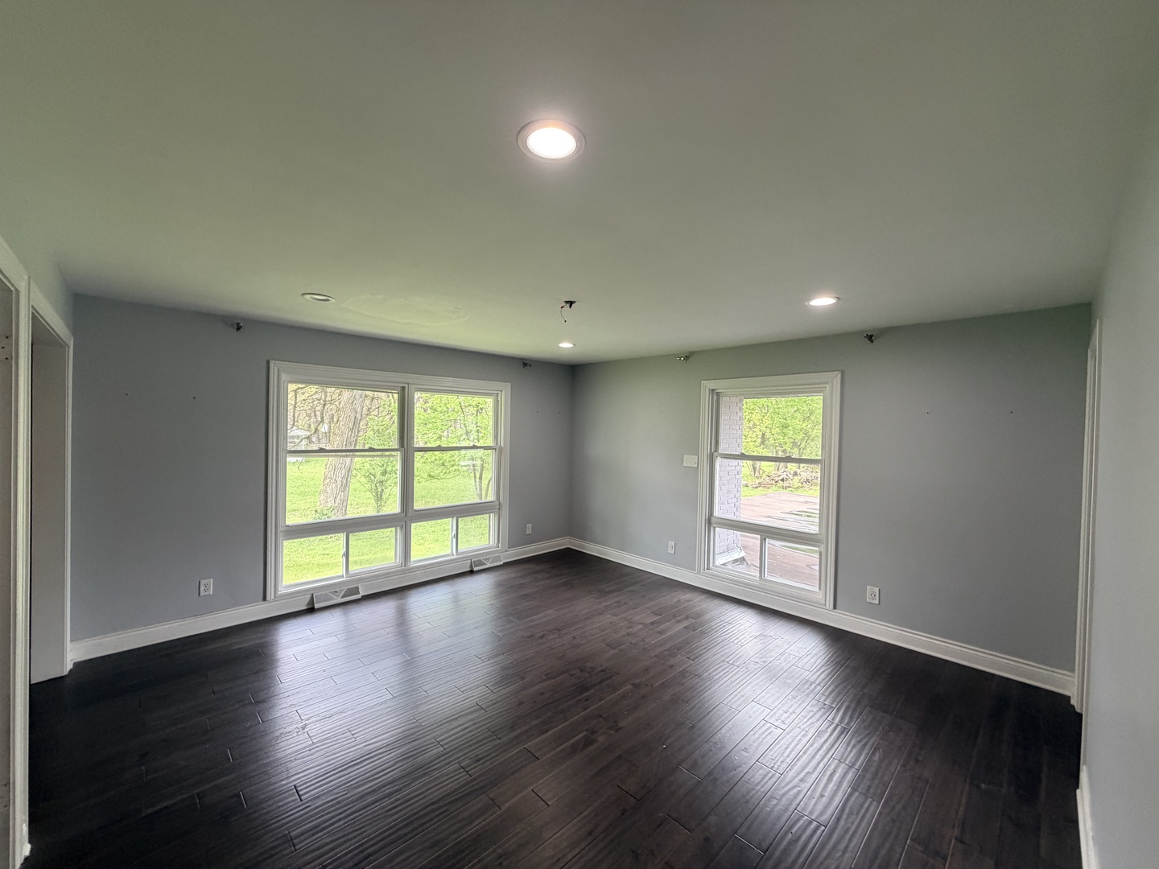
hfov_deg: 102.1
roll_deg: +0.5
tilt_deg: -1.9
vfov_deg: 85.7
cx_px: 580
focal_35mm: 14
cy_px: 434
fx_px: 469
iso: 200
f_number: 2.2
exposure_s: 1/120
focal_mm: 2.22
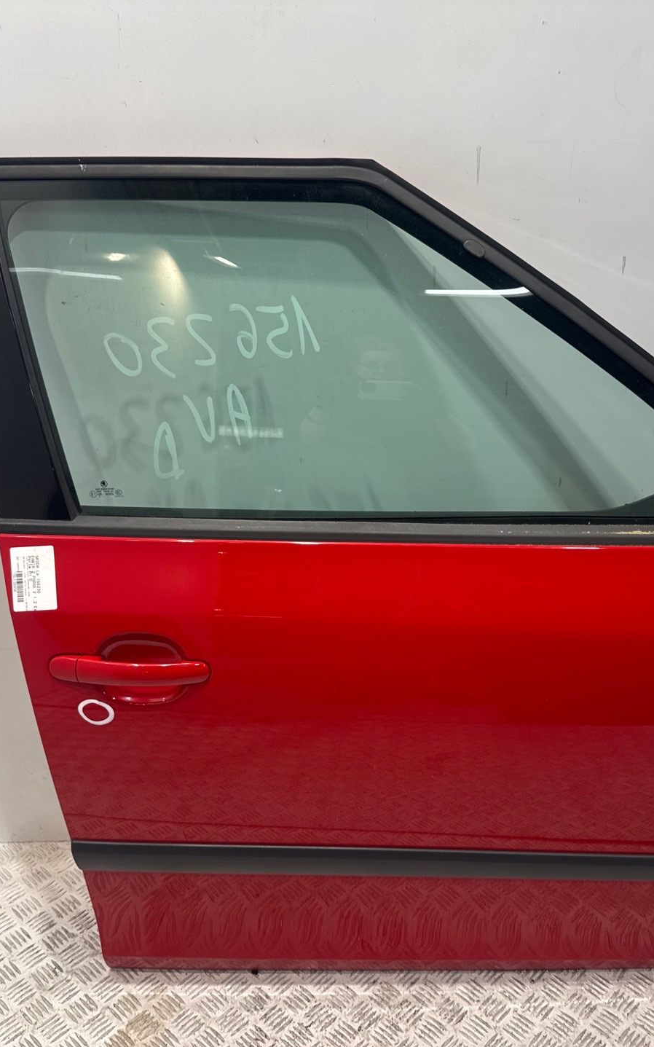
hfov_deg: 37.1
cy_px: 524
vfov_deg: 56.7
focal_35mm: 34
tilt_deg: -28.5
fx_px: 970
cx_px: 393
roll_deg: +0.2
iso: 80
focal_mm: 6.76
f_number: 1.78
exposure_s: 1/100
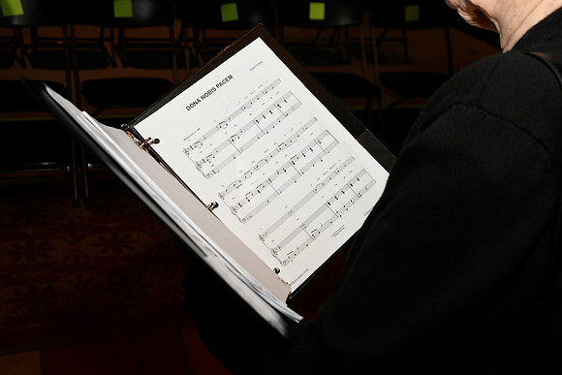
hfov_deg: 41.1
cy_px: 188
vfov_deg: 28.1
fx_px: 749
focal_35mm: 48
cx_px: 281
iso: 1600
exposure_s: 1/60
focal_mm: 48
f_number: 8
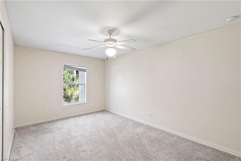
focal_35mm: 15
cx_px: 120
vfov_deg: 77.3
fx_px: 100
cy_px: 80
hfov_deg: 100.4
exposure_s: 1.3
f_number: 7.1
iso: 100
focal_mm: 10
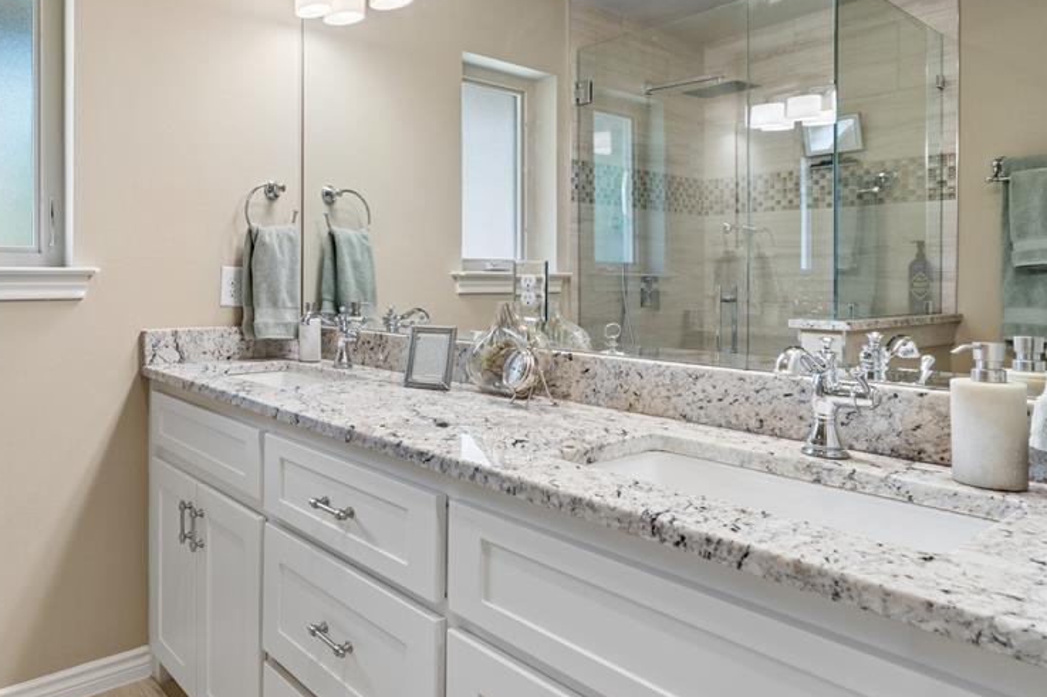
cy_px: 287
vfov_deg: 51.0
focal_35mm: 25
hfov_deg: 68.8
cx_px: 322
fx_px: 727
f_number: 10
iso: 400
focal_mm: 18
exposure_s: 1/4
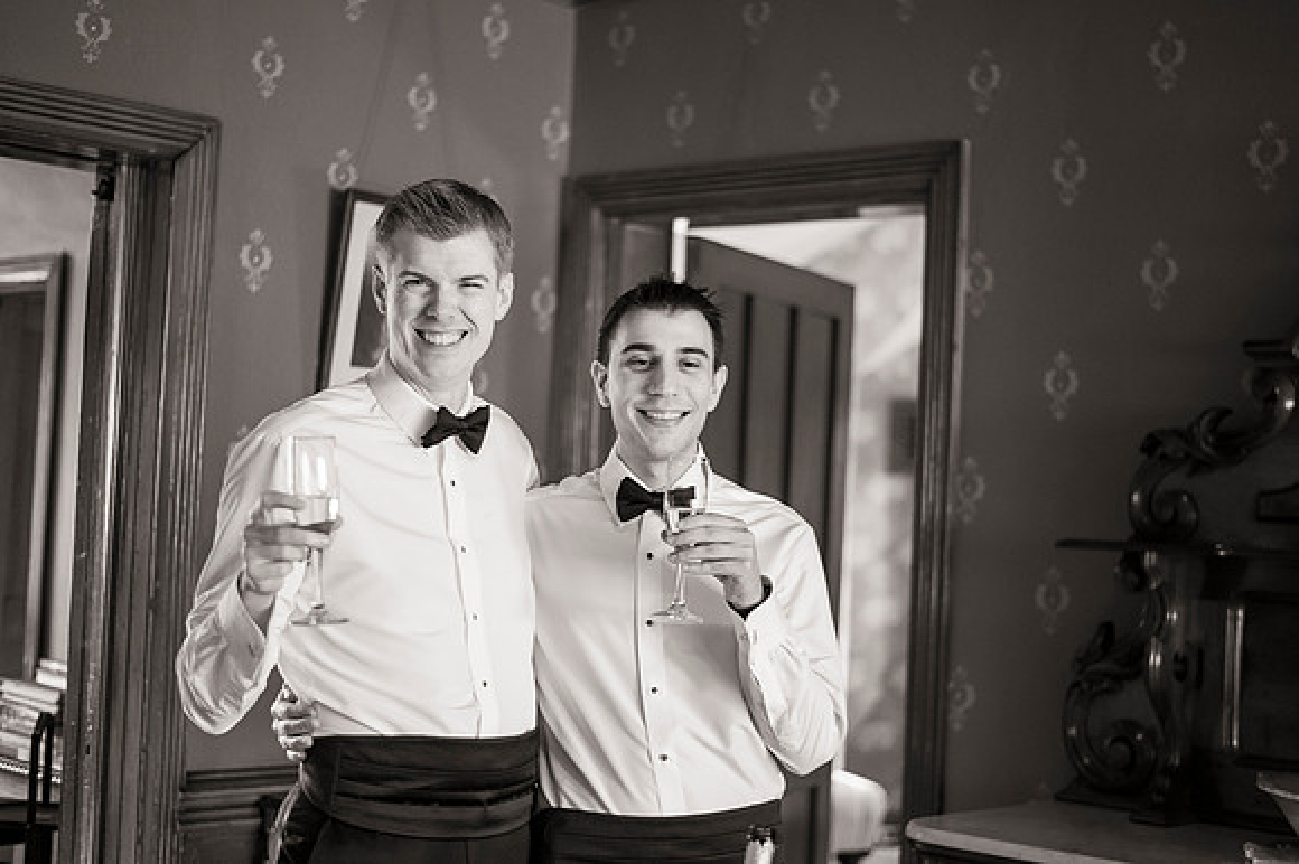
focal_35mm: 54
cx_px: 667
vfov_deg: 24.9
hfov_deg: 36.7
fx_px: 1956
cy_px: 395
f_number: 1.8
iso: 1000
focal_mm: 50
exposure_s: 1/50
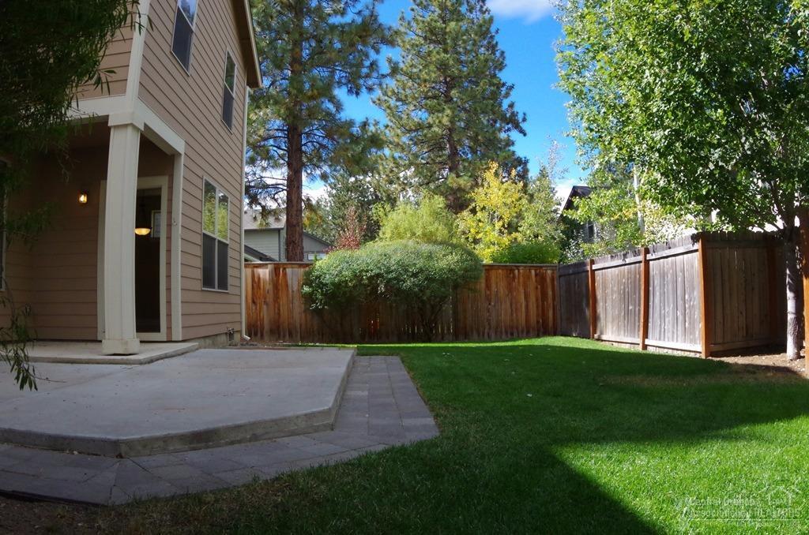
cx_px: 404
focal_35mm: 25
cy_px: 268
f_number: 16
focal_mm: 17
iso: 1600
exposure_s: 1/400
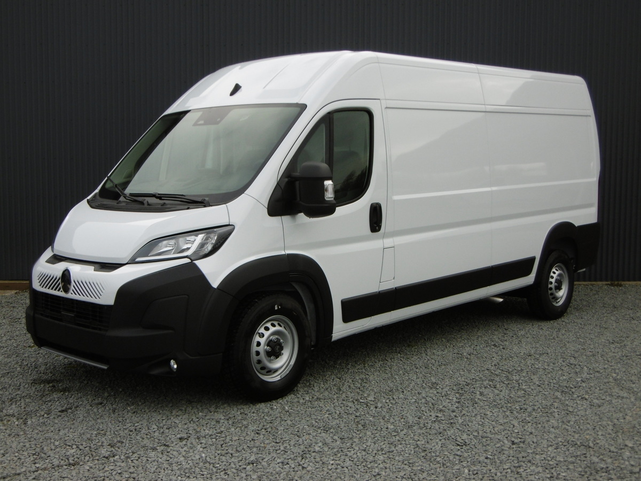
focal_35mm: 43
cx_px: 320
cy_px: 240
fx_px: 796
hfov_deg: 43.9
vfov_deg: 33.6
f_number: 3.8
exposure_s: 1/320
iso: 100
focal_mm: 7.7
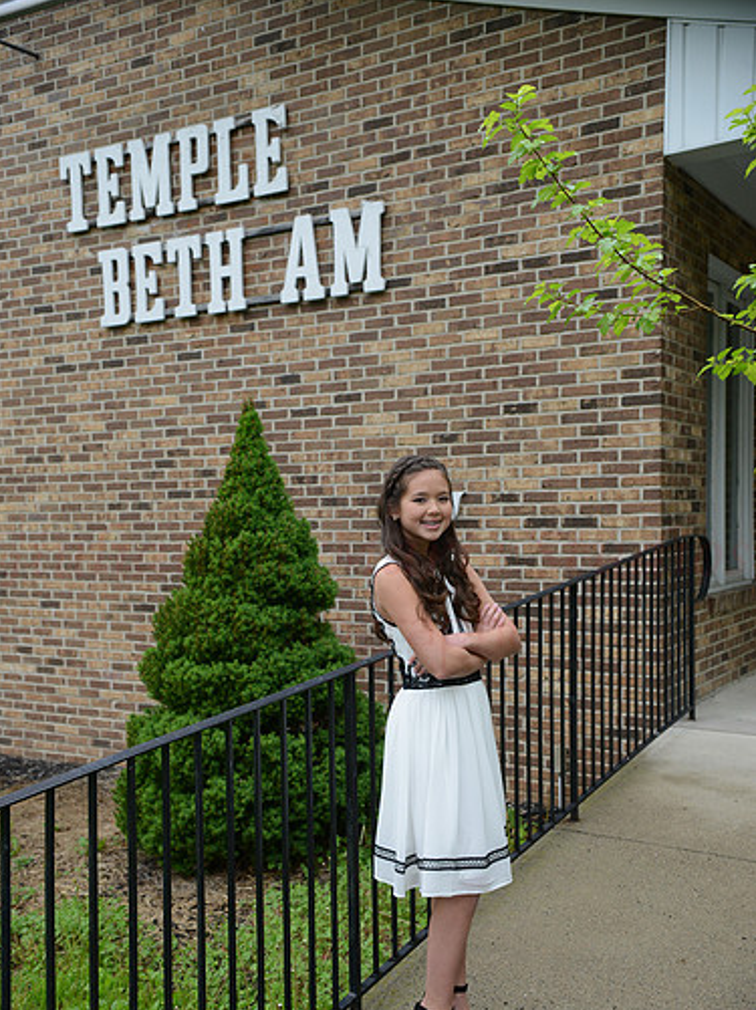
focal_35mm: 39
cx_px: 368
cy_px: 564
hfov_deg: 36.8
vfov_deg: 47.8
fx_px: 1137
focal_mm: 35
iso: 500
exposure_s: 1/250
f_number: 5.6
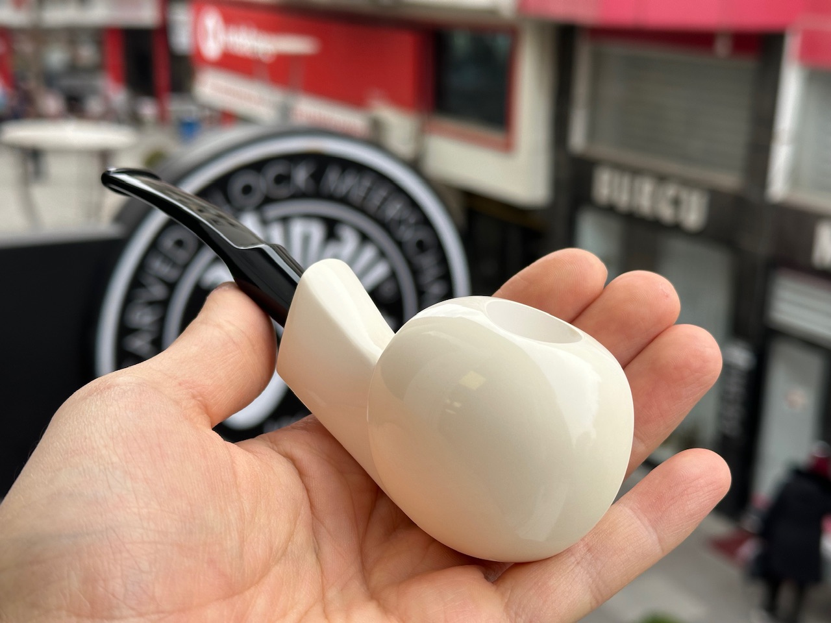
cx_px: 416
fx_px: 1152
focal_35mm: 48
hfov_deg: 39.7
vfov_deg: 30.3
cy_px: 312
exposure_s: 1/590
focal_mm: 6.86
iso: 64
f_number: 1.78
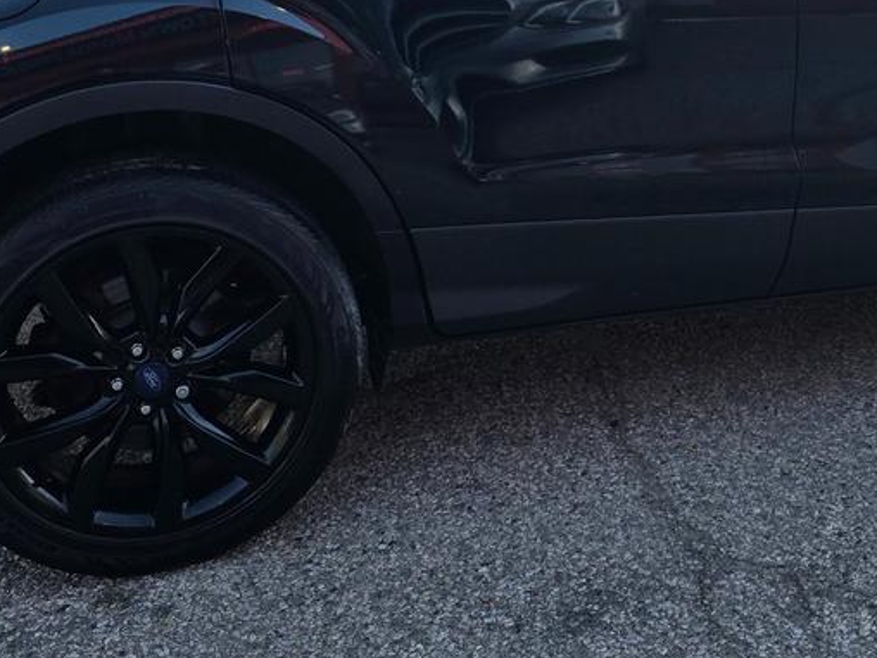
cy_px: 47
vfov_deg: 24.4
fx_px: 1469
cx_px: 587
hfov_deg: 32.9
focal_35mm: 58
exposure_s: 1/2805
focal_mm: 6.3
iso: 80
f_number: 1.7
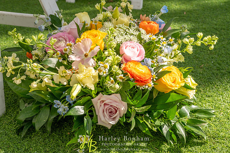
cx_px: 115
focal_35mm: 51
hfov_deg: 38.9
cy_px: 76
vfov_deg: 26.4
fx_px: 325
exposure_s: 1/160
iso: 100
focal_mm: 50
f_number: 11
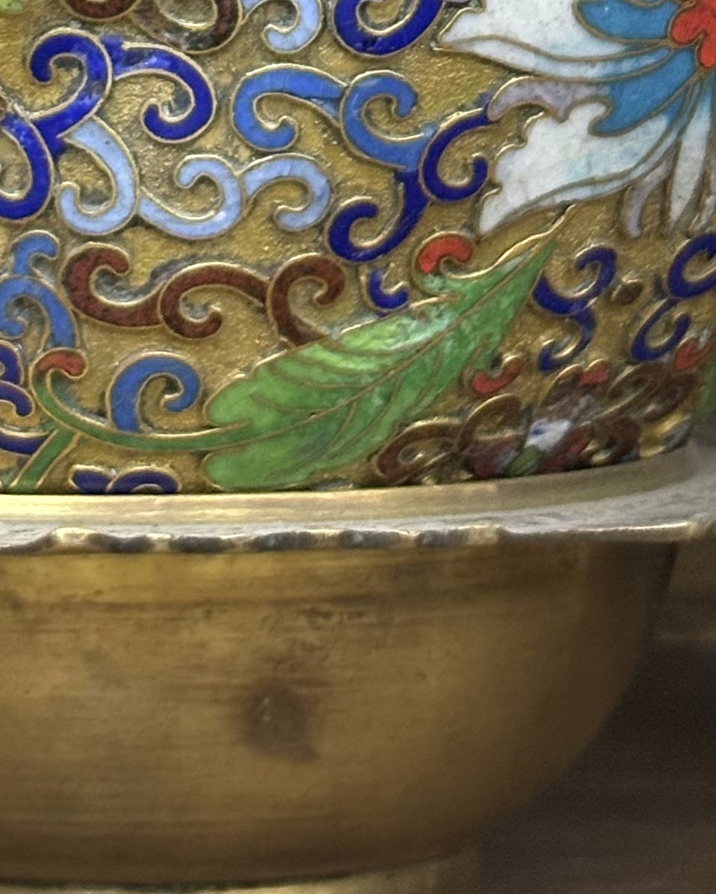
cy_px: -421
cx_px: 101
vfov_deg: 10.8
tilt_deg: +4.9
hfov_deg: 9.0
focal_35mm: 172
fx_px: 4556
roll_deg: +0.1
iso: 125
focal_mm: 5.96
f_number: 1.6
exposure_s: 1/50
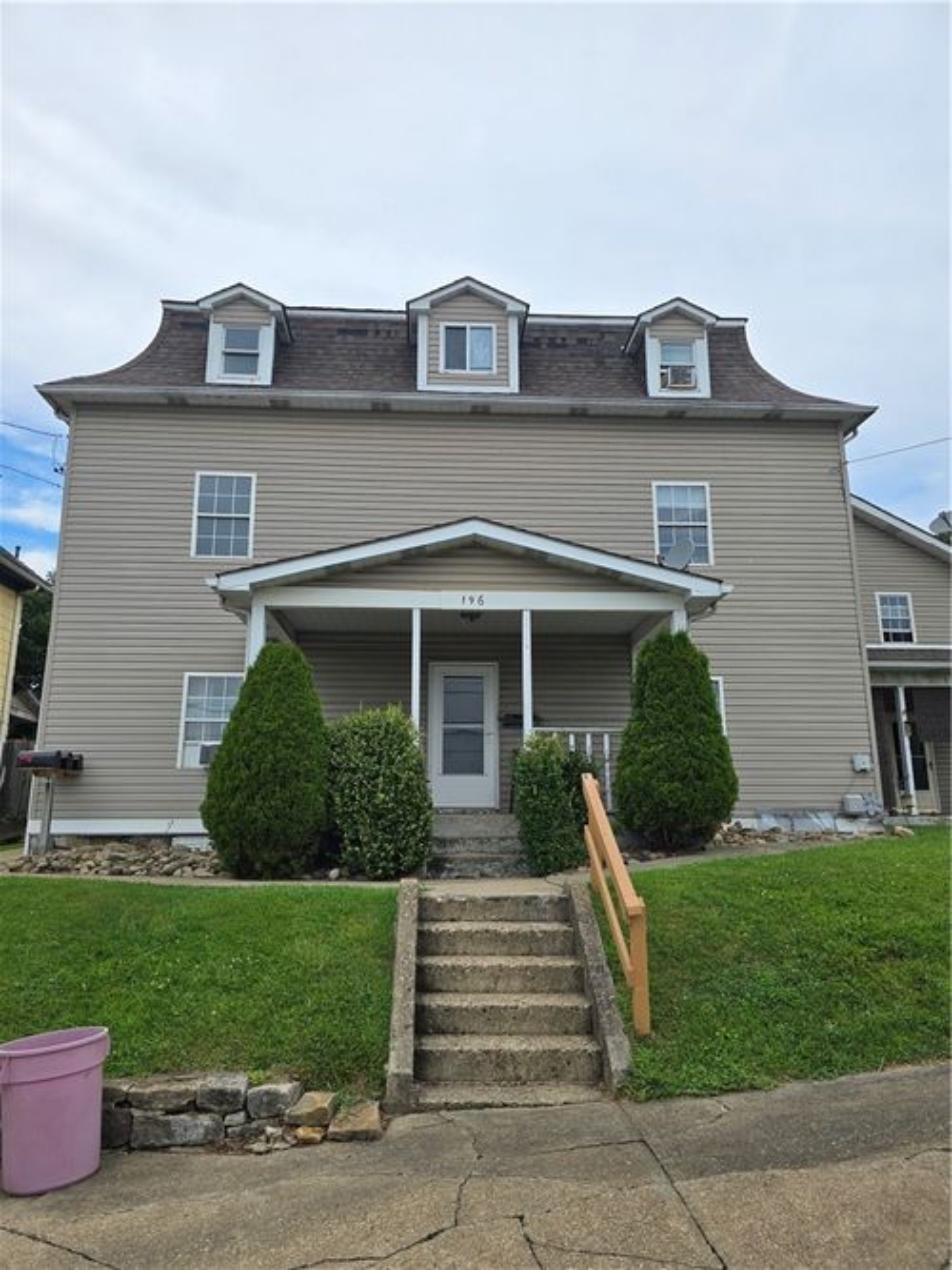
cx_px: 476
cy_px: 635
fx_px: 844
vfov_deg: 73.9
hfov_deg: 58.9
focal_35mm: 23
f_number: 1.7
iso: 12
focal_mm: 6.3
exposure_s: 1/654
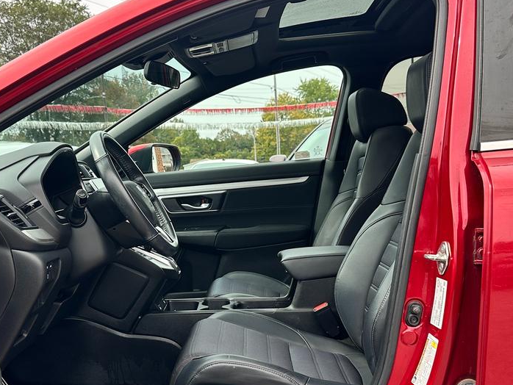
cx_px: 201
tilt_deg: -5.5
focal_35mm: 44
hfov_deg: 42.7
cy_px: 231
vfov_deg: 32.8
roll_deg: +0.9
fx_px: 652
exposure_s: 1/496
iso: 80
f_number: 1.78
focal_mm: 6.86
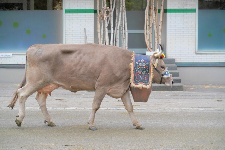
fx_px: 531
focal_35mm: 85
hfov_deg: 23.9
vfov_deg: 16.1
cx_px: 112
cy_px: 75
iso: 800
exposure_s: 1/640
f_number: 4
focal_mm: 85
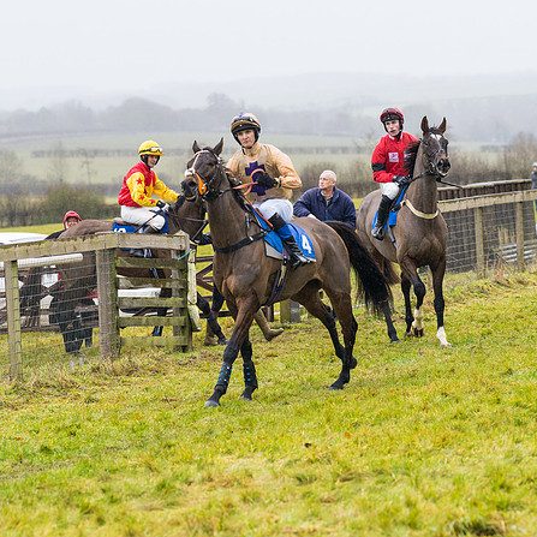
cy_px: 284
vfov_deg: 9.5
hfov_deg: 9.5
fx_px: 3229
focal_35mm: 184
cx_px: 248
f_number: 4
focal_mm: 135
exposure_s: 1/1000
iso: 800
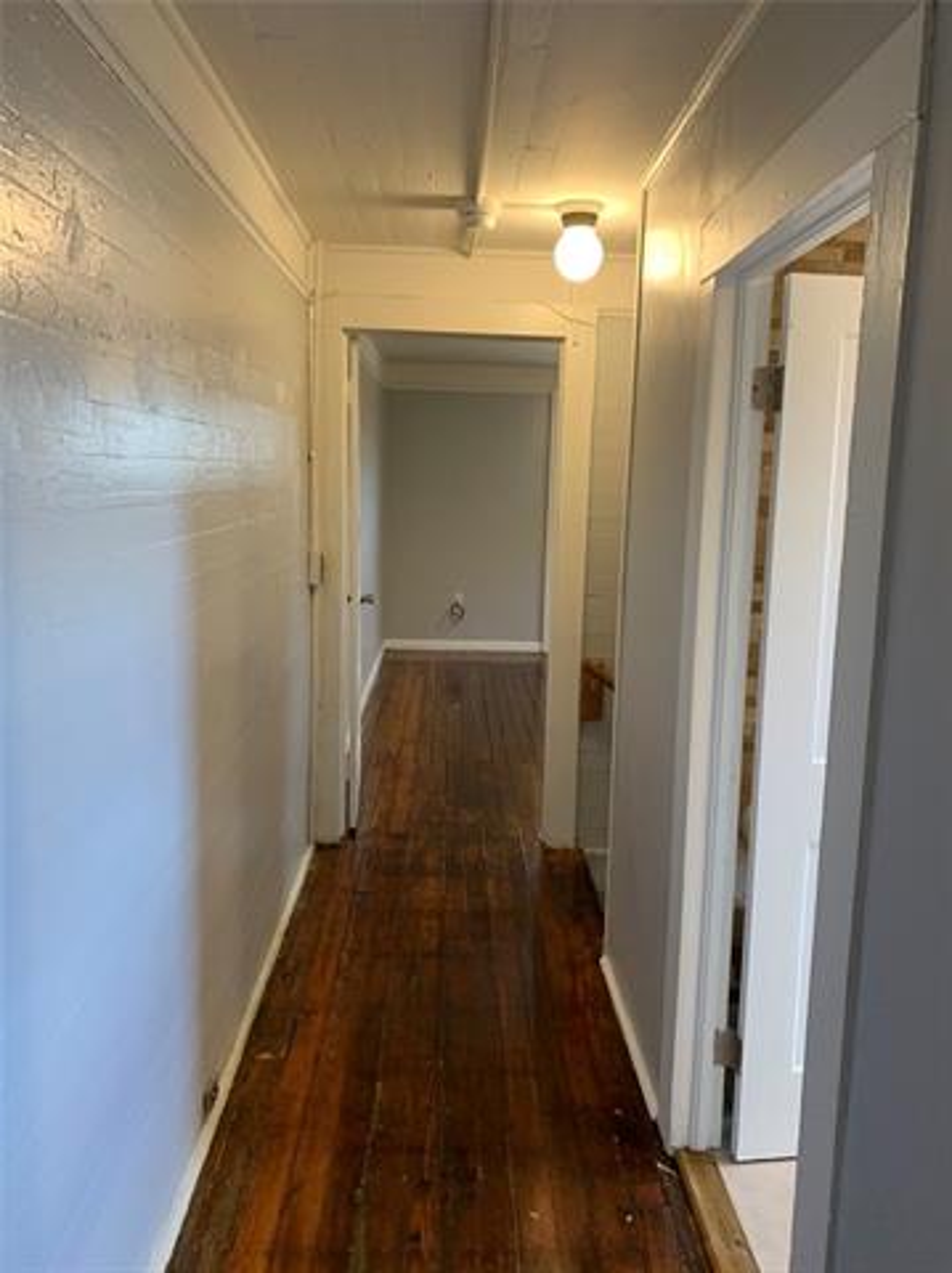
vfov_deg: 67.4
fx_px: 955
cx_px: 476
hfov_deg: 53.0
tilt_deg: -6.0
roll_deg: -1.7
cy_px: 636
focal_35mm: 26
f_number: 1.8
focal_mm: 4.25
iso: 160
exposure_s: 1/60
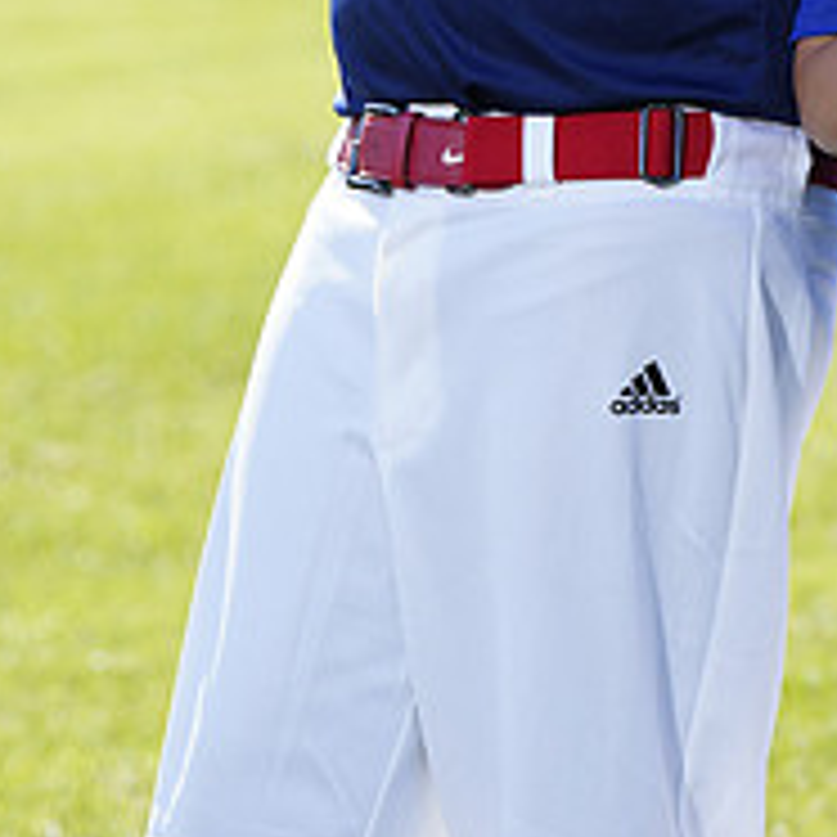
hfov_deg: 5.1
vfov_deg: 5.1
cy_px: -432
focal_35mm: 344
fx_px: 9410
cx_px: 844
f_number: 5
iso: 100
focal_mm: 130
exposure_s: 1/250
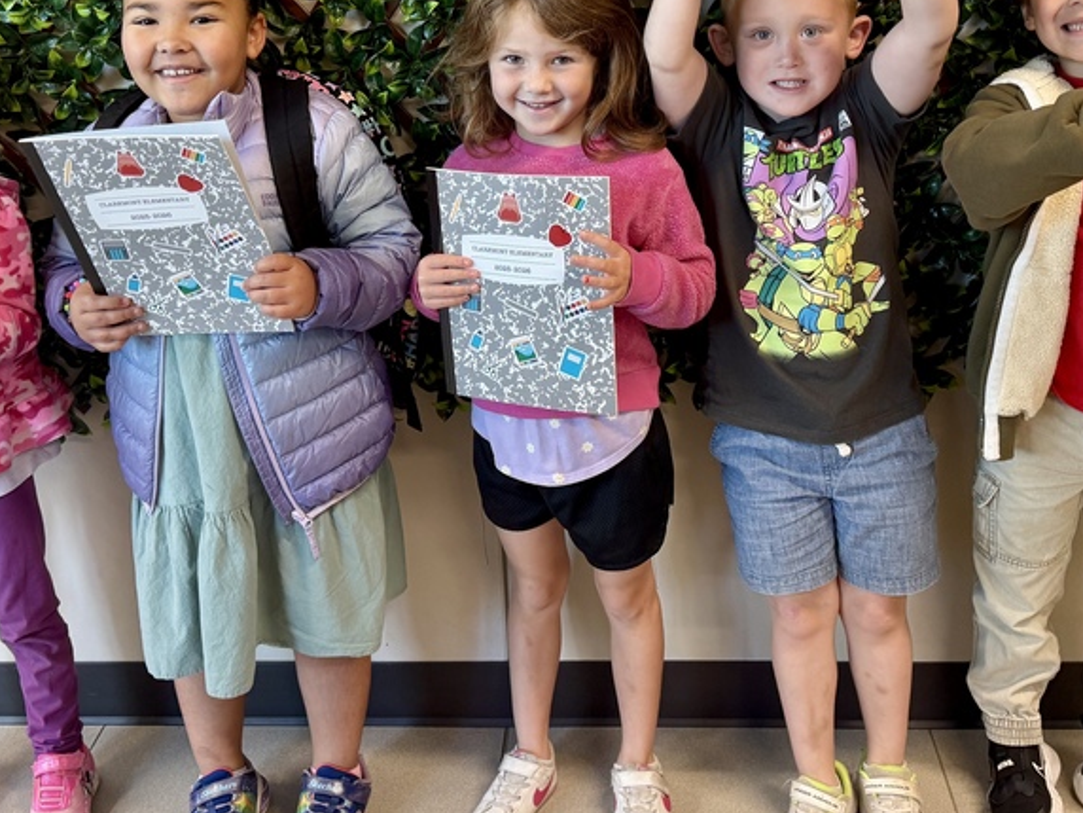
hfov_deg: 43.9
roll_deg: +2.9
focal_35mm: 43
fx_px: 1345
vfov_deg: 33.0
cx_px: 538
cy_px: 214
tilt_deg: -15.5
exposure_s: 1/60
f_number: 1.78
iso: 200
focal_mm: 6.76
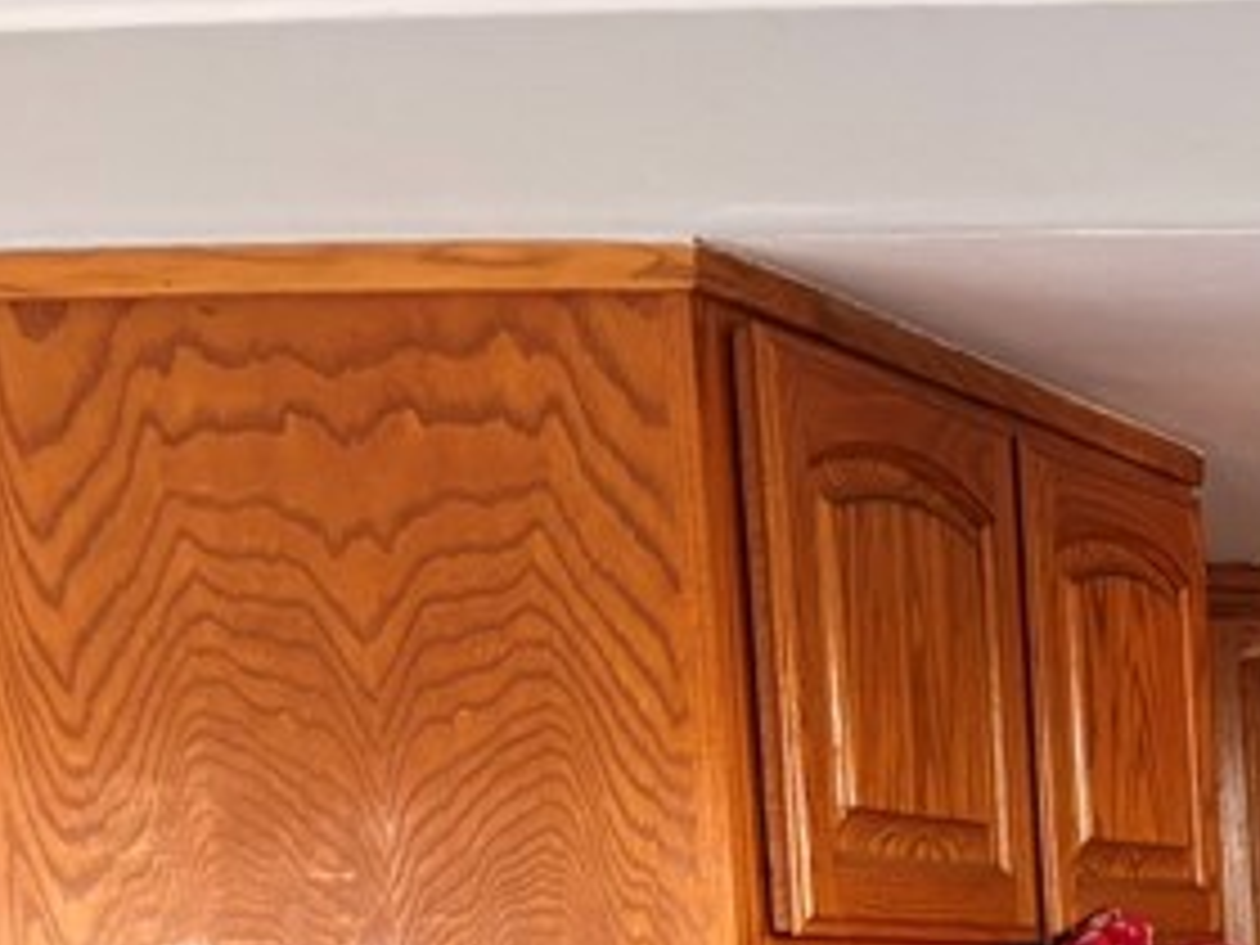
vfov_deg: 14.5
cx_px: 2187
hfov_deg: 17.3
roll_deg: +0.9
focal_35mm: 95
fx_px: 3458
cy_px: 1418
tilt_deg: -7.8
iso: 250
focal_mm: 5.96
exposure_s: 1/60
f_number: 1.6
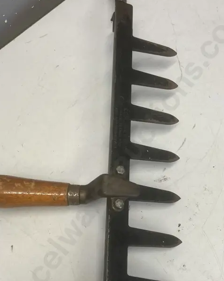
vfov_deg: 39.1
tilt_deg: -62.4
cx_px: 109
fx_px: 389
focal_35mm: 47
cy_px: 184
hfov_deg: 32.1
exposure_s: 1/100
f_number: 1.8
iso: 80
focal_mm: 3.99
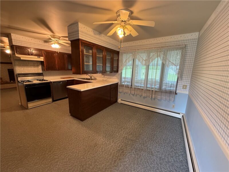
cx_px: 114
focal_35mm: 14
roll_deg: -1.6
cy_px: 86
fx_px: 93
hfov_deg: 102.1
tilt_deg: -11.1
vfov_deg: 85.7
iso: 320
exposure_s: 1/60
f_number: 2.2
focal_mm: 2.22
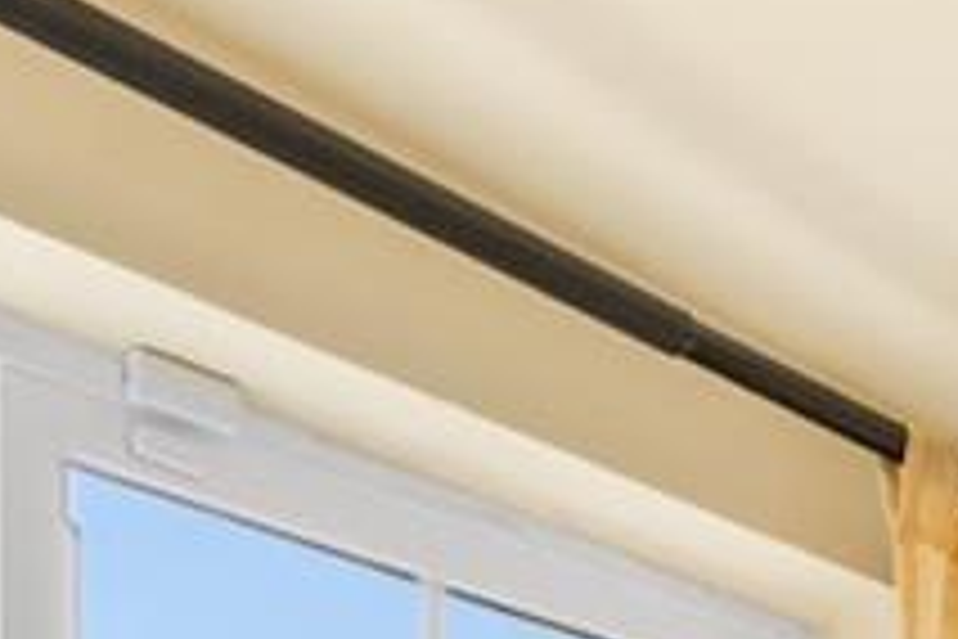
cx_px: 1201
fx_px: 2794
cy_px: 2216
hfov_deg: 18.3
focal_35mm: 105
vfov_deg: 9.0
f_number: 8
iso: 800
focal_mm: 14
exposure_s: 1/15
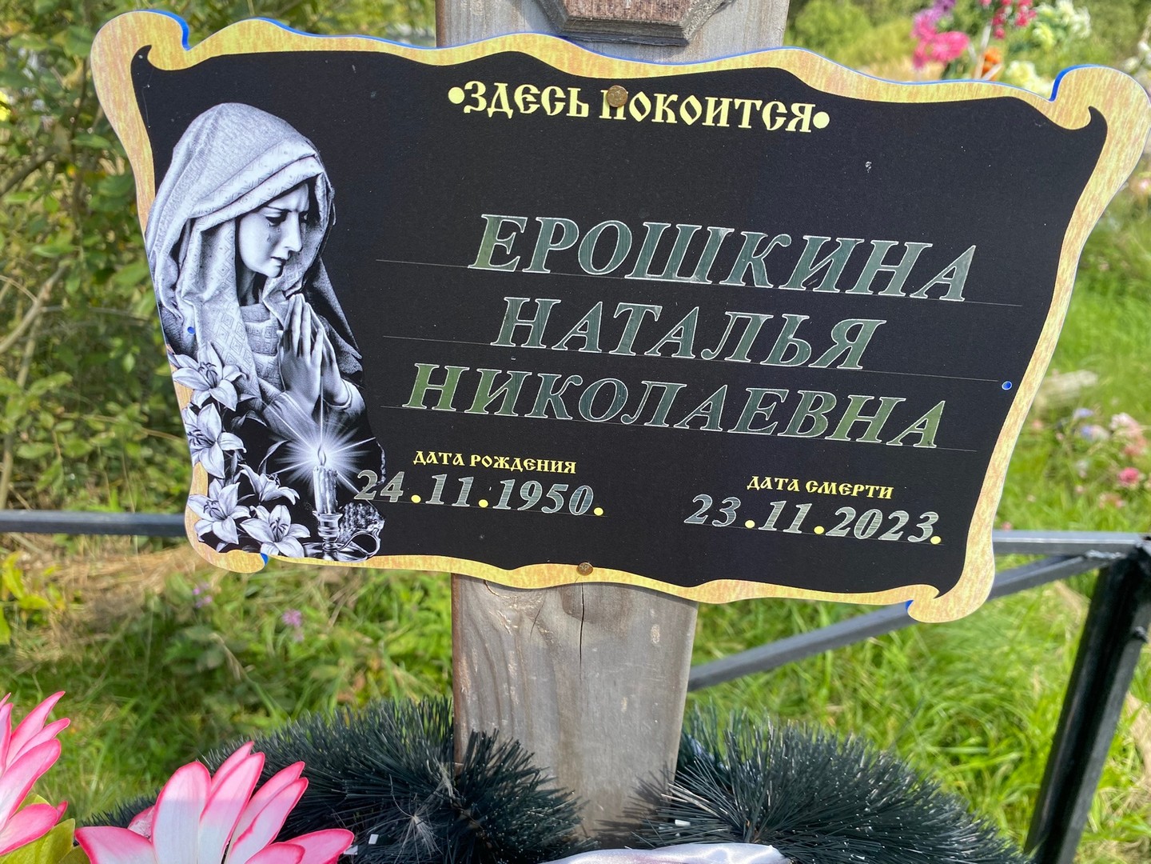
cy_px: 432
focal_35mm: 26
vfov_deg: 53.1
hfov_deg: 67.3
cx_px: 576
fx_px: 865
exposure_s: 1/733
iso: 32
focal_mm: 4.25
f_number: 1.8
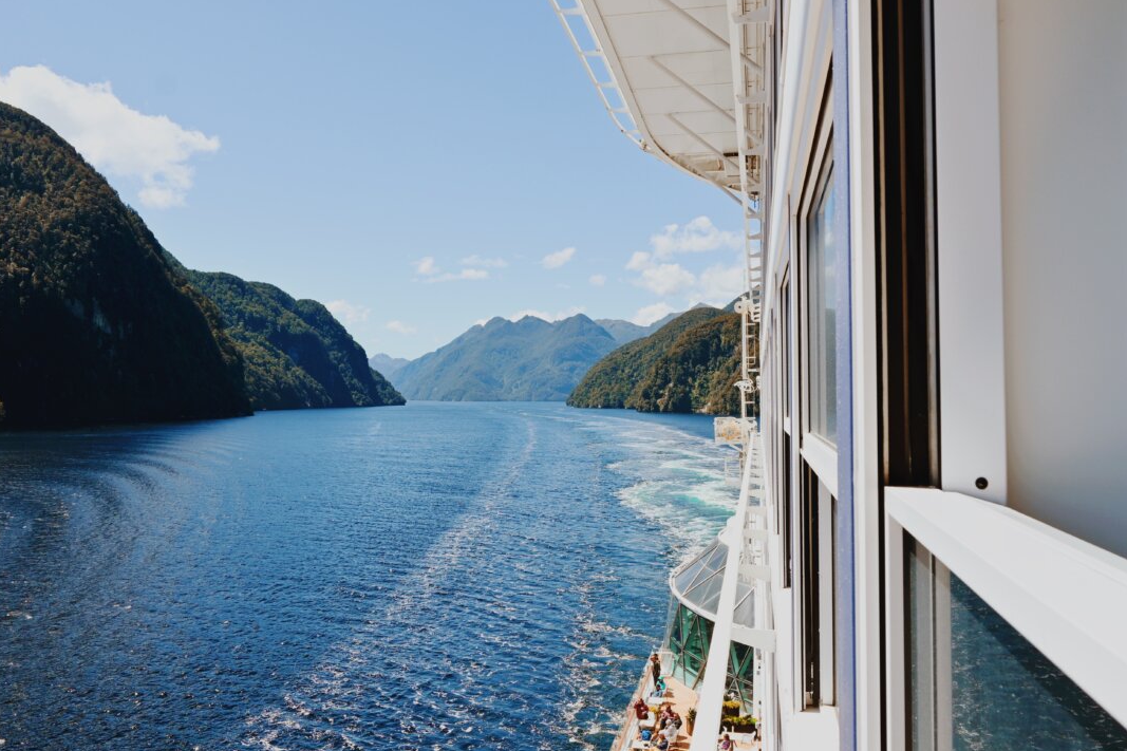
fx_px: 845
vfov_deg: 47.9
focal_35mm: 27
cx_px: 545
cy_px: 367
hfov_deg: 67.4
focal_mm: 16
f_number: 7.1
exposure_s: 1/400
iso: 100
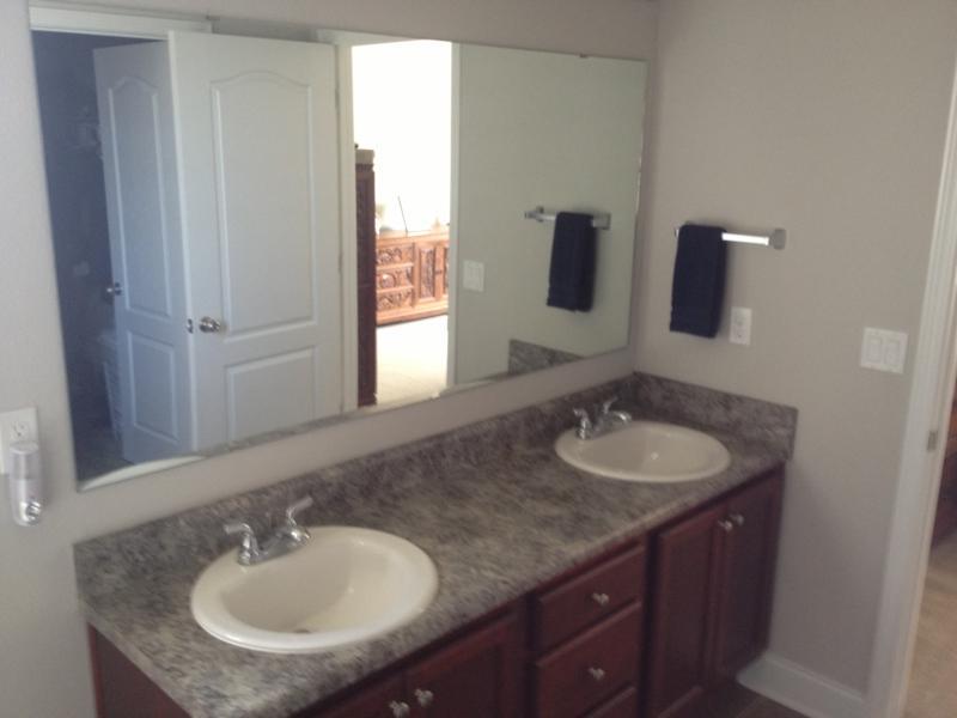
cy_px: 359
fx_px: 968
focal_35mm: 35
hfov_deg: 52.6
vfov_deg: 40.7
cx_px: 478
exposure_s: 1/20
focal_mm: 4.28
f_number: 2.4
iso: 100
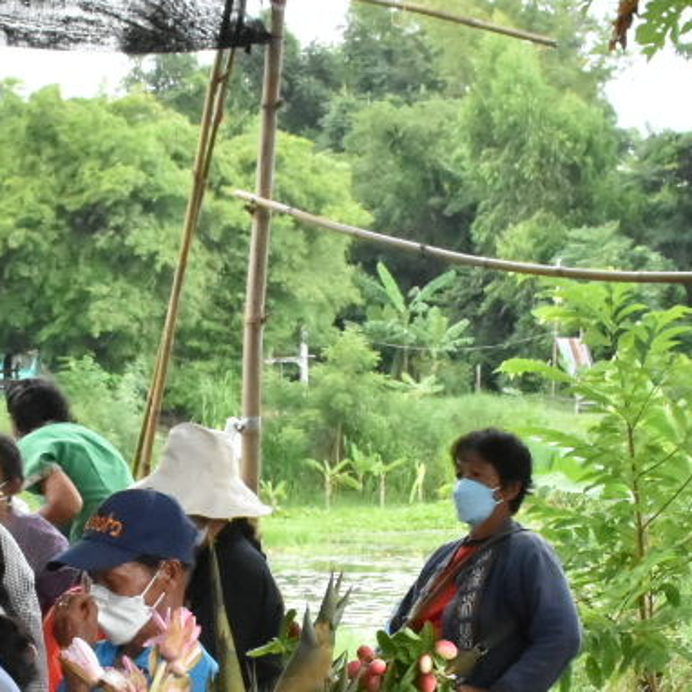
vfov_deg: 14.3
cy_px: 743
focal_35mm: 119
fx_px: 2691
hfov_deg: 14.6
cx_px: 391
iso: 3200
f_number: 11
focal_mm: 22
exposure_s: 1/500
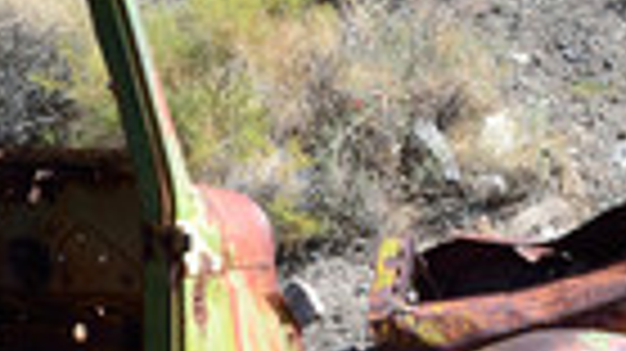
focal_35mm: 114
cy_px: 200
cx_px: 176
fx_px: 1891
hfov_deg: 18.7
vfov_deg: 10.6
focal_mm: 18
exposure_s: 1/125
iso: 100
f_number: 9
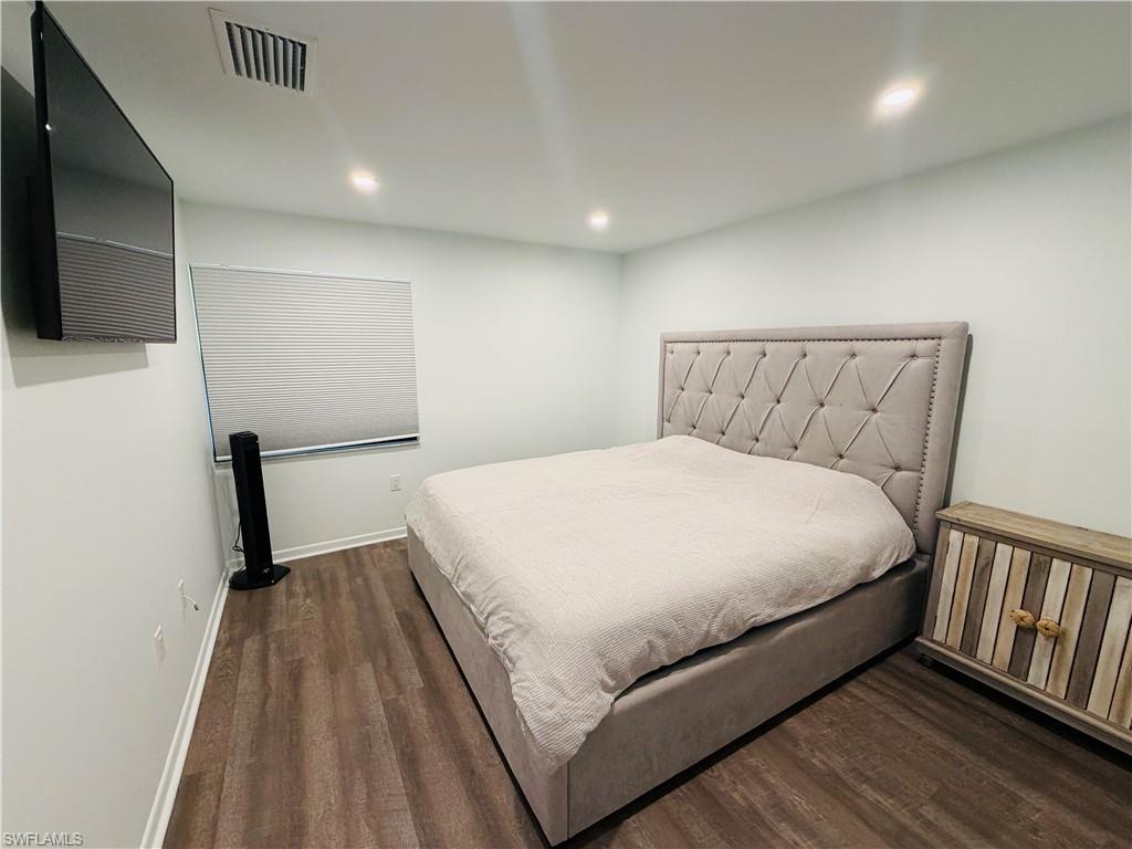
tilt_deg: -9.6
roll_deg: +0.7
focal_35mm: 14
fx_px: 458
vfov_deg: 85.7
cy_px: 424
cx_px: 566
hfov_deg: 102.1
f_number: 2.2
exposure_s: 1/60
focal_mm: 2.22
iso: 200
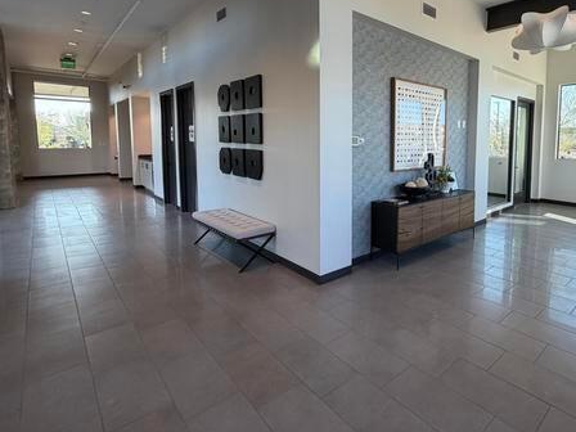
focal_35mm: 20
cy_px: 166
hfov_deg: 78.7
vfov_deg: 65.1
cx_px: 391
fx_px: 333
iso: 80
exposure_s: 1/121
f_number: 2.2
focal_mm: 2.22
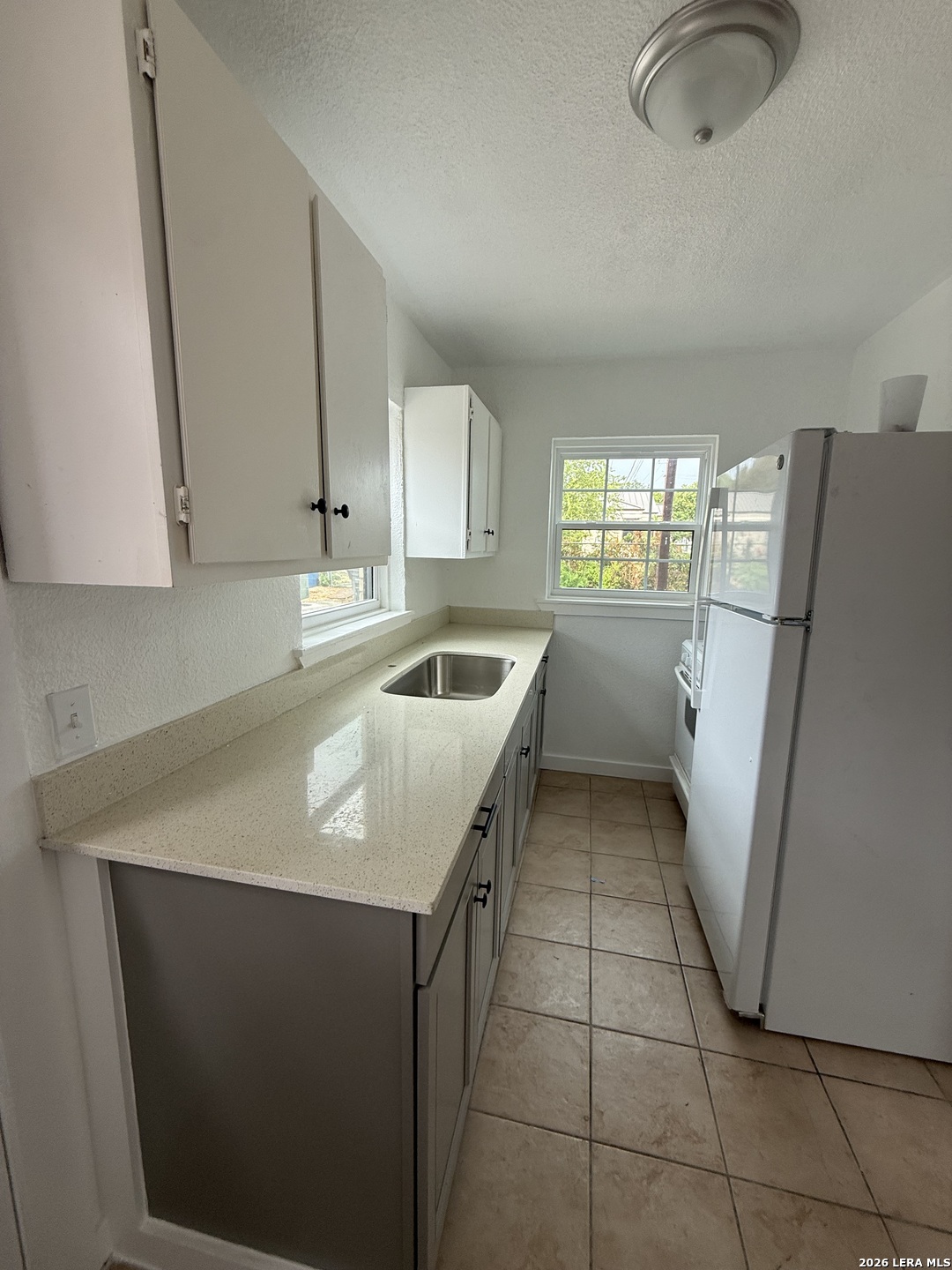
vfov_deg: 102.1
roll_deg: -1.1
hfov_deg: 85.7
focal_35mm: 14
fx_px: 513
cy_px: 635
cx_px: 476
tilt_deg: -10.4
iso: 64
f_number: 2.2
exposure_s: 1/162
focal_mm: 2.22
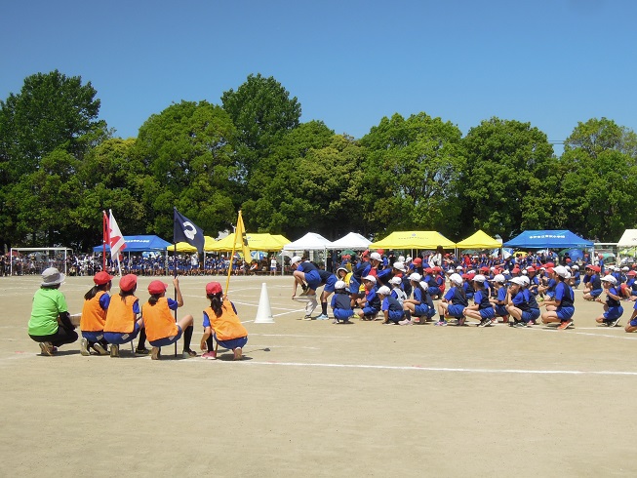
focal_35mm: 45
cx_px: 318
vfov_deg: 32.2
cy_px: 239
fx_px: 828
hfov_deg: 42.1
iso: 160
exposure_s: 1/1600
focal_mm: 8.1
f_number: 4.5
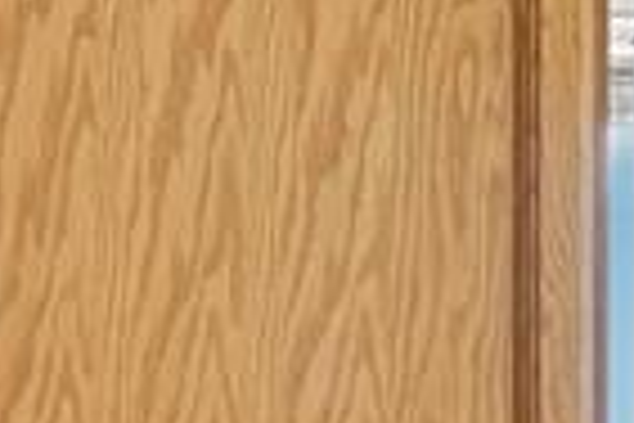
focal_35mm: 109
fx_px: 1919
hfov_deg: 15.3
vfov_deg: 11.8
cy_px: 720
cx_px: -616
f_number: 10
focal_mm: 24
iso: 400
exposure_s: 1/15
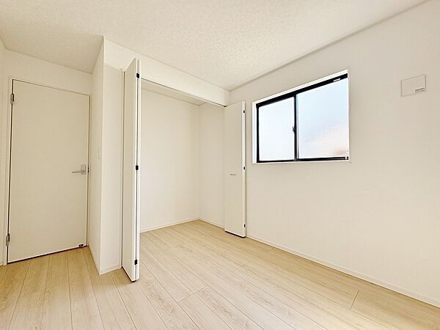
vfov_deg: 85.7
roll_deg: +0.6
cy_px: 165
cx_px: 220
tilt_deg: +1.1
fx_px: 178
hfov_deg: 102.1
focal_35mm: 14
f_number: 2.2
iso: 64
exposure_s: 1/177
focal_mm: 2.22
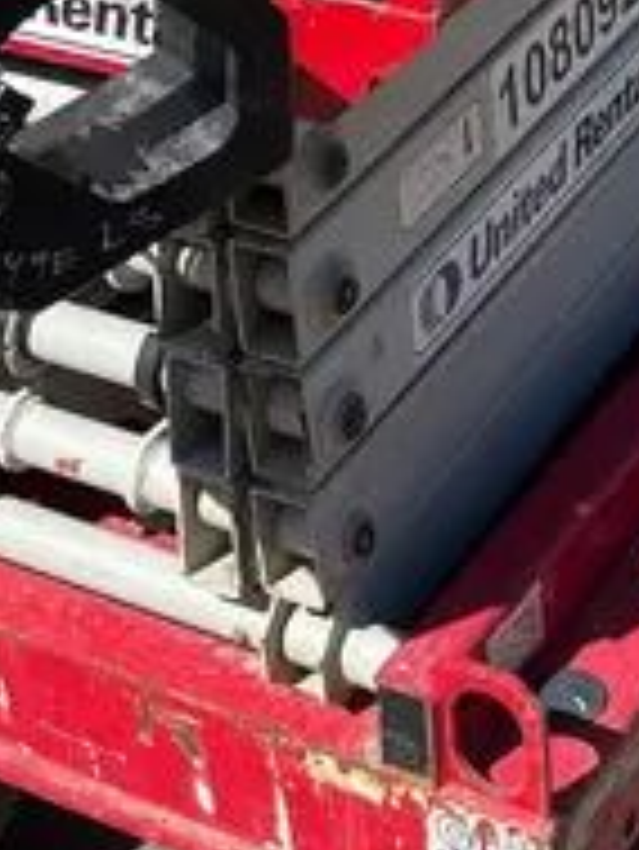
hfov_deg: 14.6
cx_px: 500
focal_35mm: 101
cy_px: -304
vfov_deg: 18.0
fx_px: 2483
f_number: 1.6
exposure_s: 1/2825
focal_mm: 5.1
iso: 50
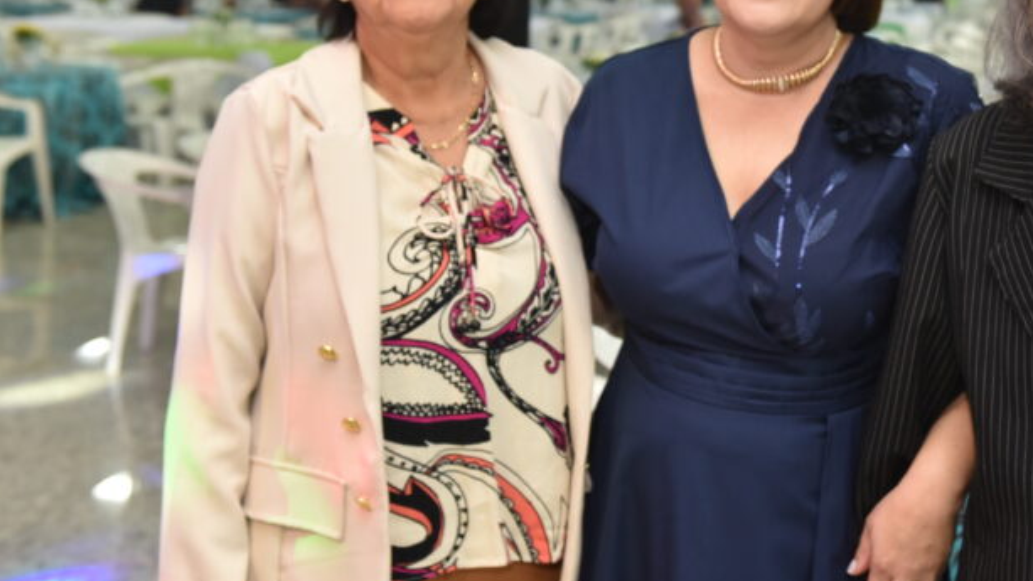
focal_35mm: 63
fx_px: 1726
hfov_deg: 32.8
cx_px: 753
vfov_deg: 19.1
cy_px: 211
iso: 1600
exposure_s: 1/125
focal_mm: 36
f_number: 3.2
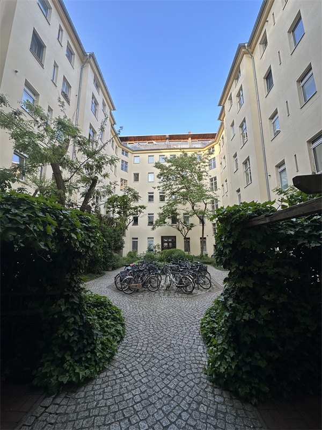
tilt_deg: +10.4
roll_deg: +0.1
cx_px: 161
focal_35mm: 14
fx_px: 174
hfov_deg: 85.7
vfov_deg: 102.1
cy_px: 215
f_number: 2.2
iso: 40
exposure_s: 1/202
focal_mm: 2.22
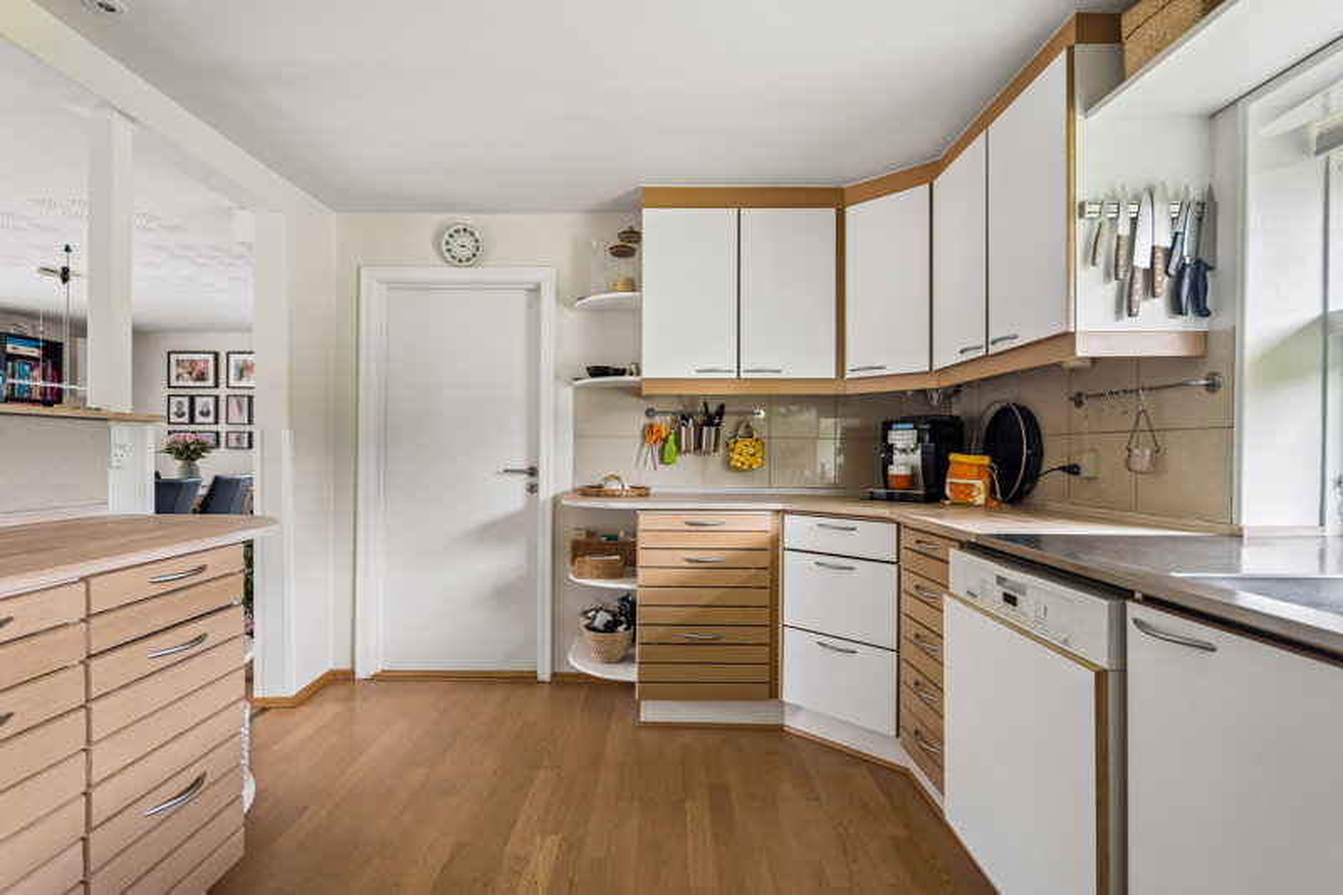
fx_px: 634
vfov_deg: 70.4
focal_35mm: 17
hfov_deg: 93.3
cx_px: 672
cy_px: 448
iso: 400
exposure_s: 1/160
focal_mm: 17
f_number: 4.5
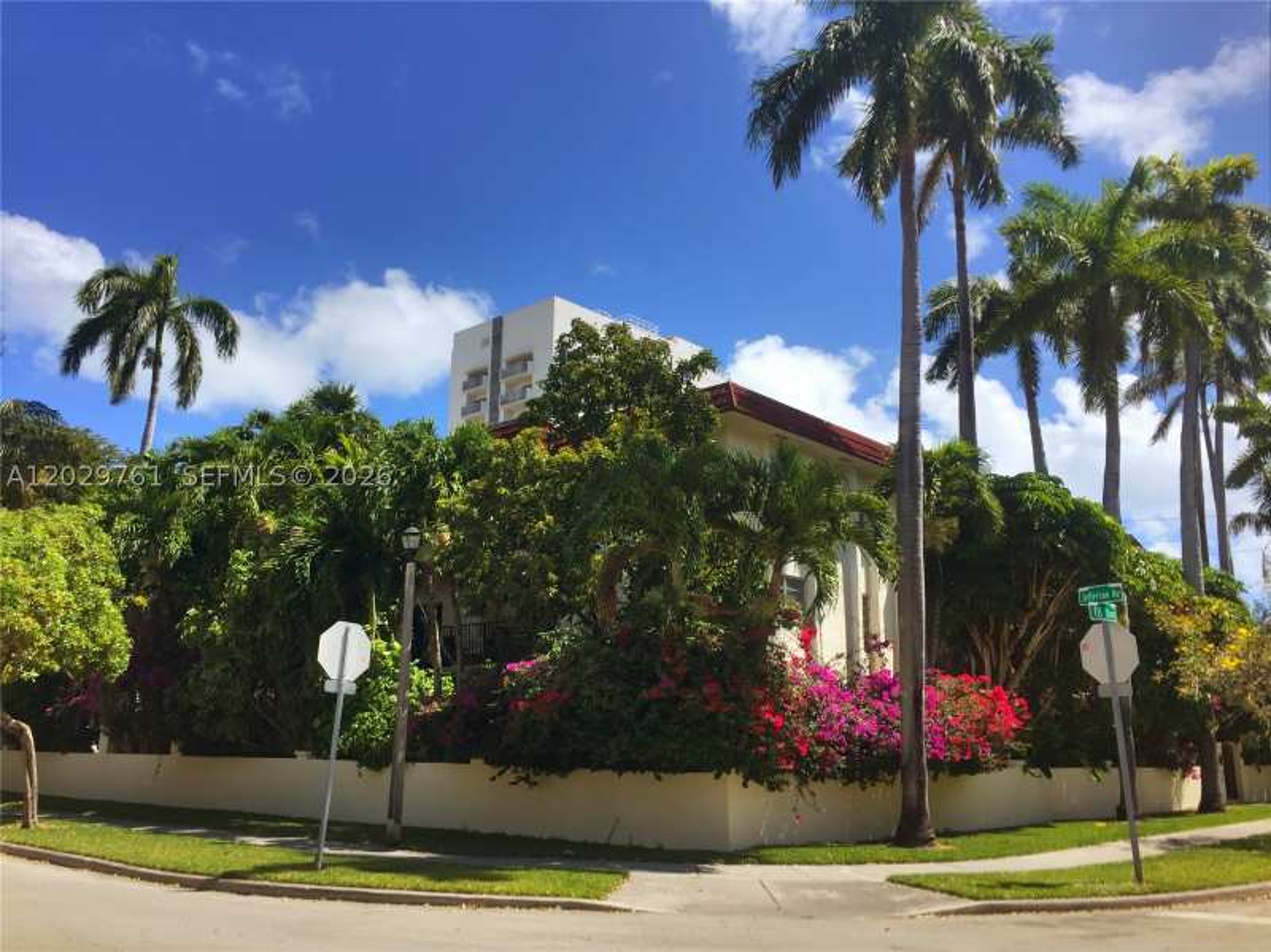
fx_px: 1064
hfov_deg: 61.7
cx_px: 636
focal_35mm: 29
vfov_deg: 48.2
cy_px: 476
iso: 32
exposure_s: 1/6623
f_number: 2.2
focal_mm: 4.15
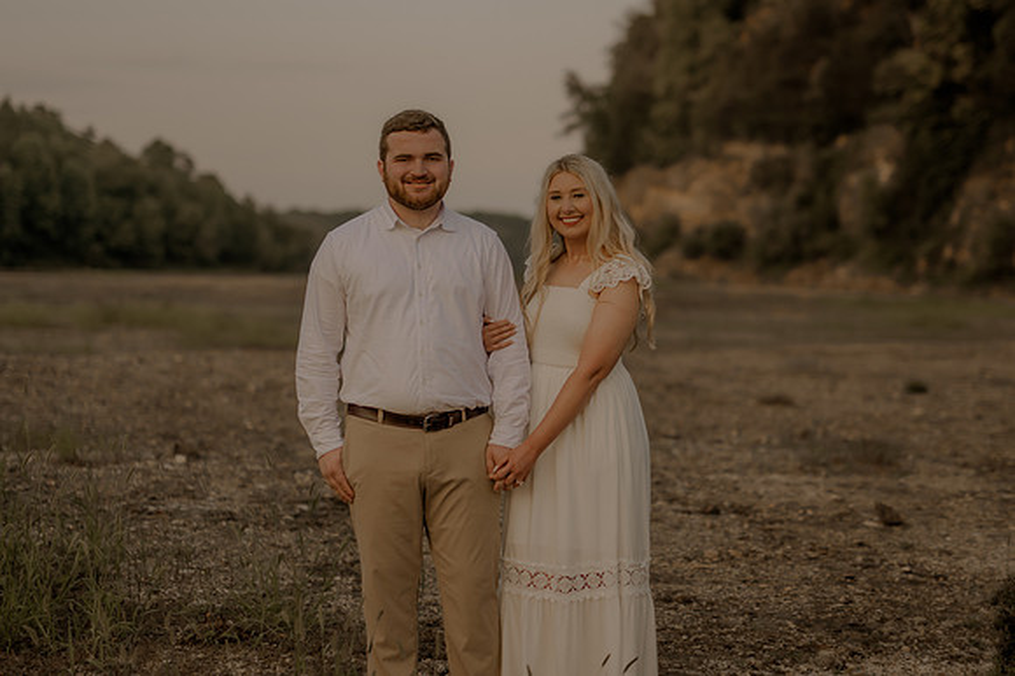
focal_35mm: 75
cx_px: 508
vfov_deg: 18.2
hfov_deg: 27.0
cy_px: 338
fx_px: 2113
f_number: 2.2
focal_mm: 50
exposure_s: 1/1000
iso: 200
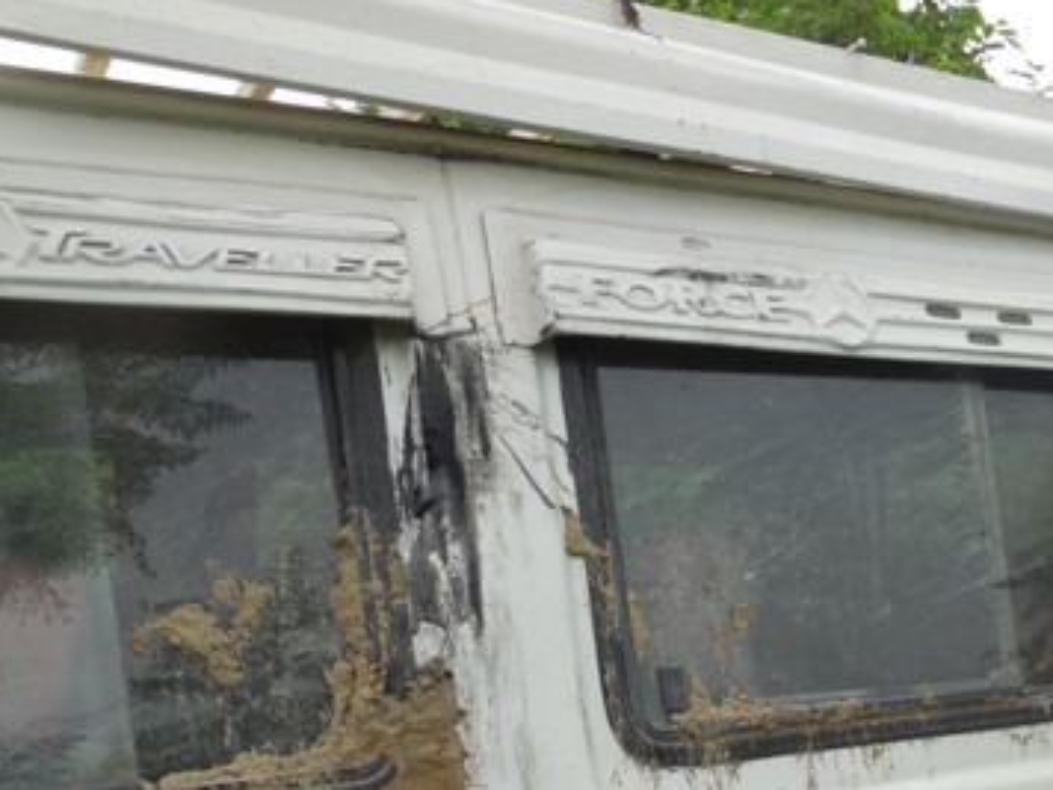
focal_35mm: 45
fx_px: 1369
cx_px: 938
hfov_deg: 39.2
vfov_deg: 30.9
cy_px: 698
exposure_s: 1/800
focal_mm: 4.5
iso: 125
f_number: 3.1
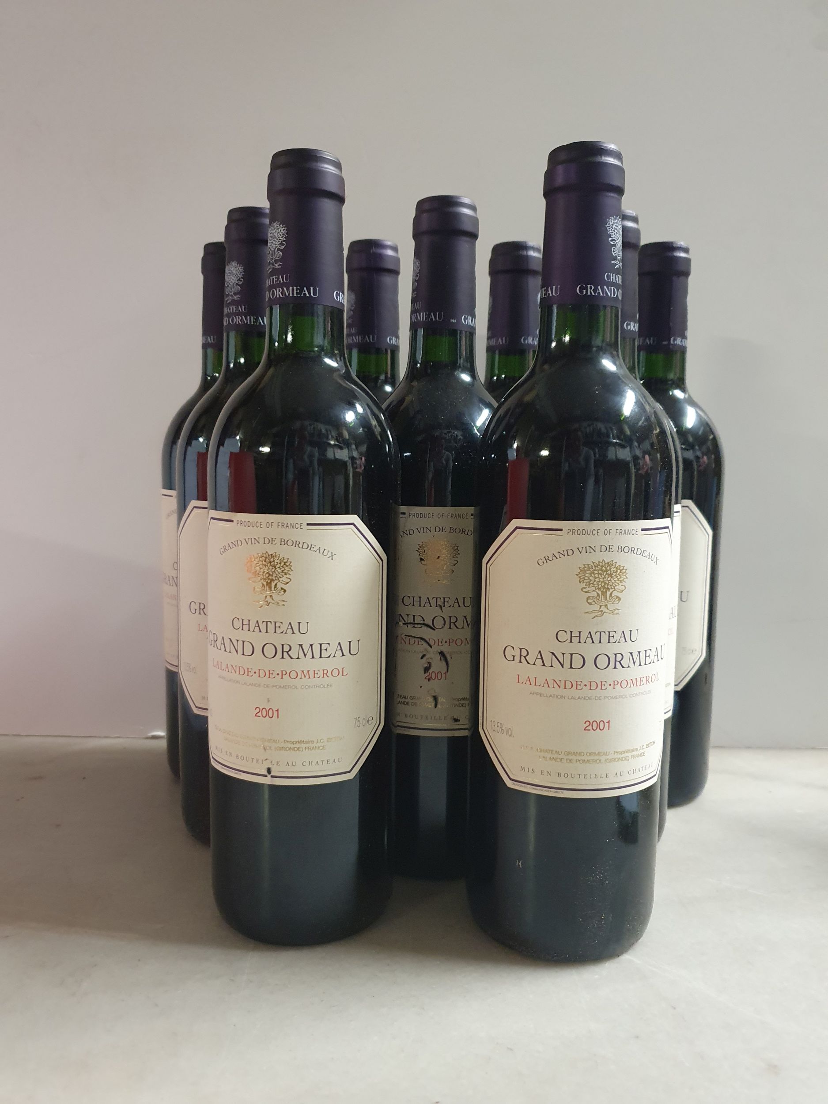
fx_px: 829
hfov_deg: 53.1
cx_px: 414
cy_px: 552
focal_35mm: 26
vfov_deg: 67.3
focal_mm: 4.32
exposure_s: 1/50
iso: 400
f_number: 1.5
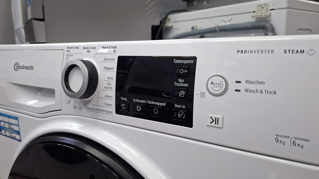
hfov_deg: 71.9
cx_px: 156
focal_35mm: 26
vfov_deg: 44.4
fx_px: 220
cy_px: 86
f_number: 1.8
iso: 160
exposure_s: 1/50
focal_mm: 5.54
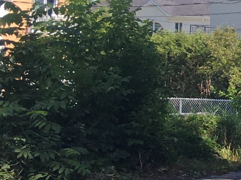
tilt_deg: -0.2
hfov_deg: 9.8
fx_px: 1163
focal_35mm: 167
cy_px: 99
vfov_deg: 8.9
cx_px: 651
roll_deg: -1.0
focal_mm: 4.15
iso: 25
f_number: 2.2
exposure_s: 1/545
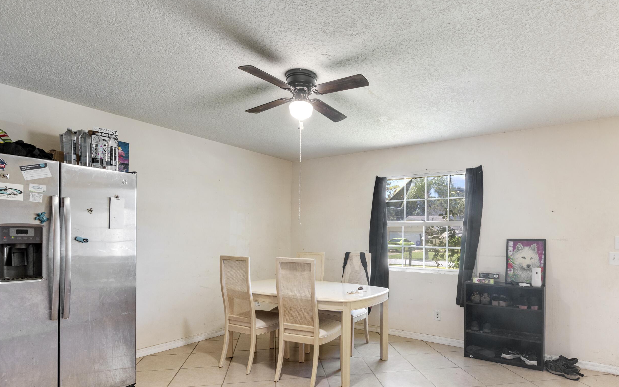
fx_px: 337
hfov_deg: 84.5
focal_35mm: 20
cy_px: 230
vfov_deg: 59.2
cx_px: 353
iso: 800
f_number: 8
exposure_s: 1/3
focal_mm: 16
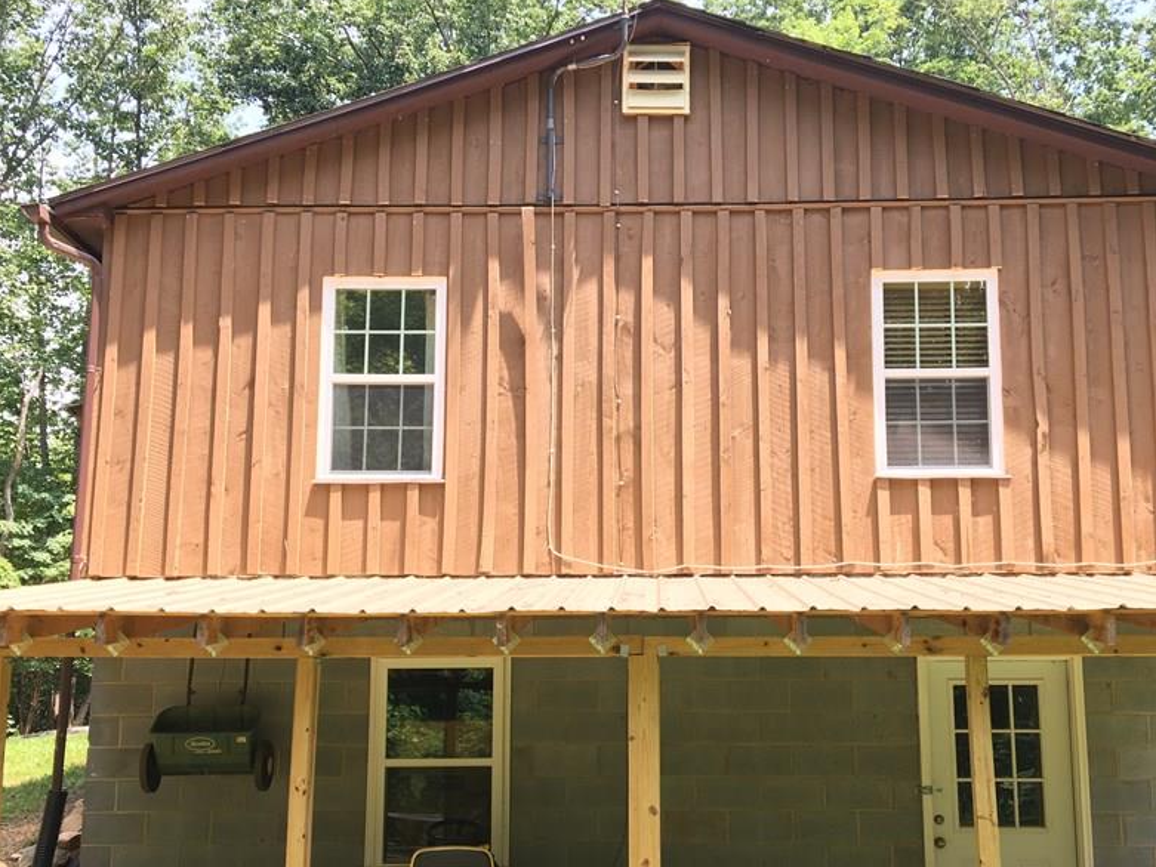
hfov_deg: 48.9
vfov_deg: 37.4
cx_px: 636
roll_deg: -0.2
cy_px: 562
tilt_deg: +8.6
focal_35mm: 38
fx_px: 1269
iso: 25
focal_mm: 4.15
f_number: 2.2
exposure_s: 1/202
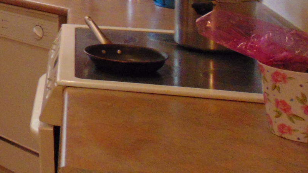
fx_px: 719
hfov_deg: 20.1
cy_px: -81
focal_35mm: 88
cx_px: -180
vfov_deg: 13.1
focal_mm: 4.5
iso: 250
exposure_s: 1/30
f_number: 3
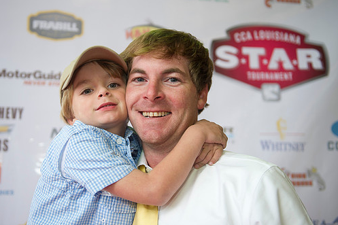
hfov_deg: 40.3
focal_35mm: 49
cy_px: 96
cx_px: 158
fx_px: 460
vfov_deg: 27.5
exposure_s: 1/125
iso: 640
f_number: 2.8
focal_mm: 42
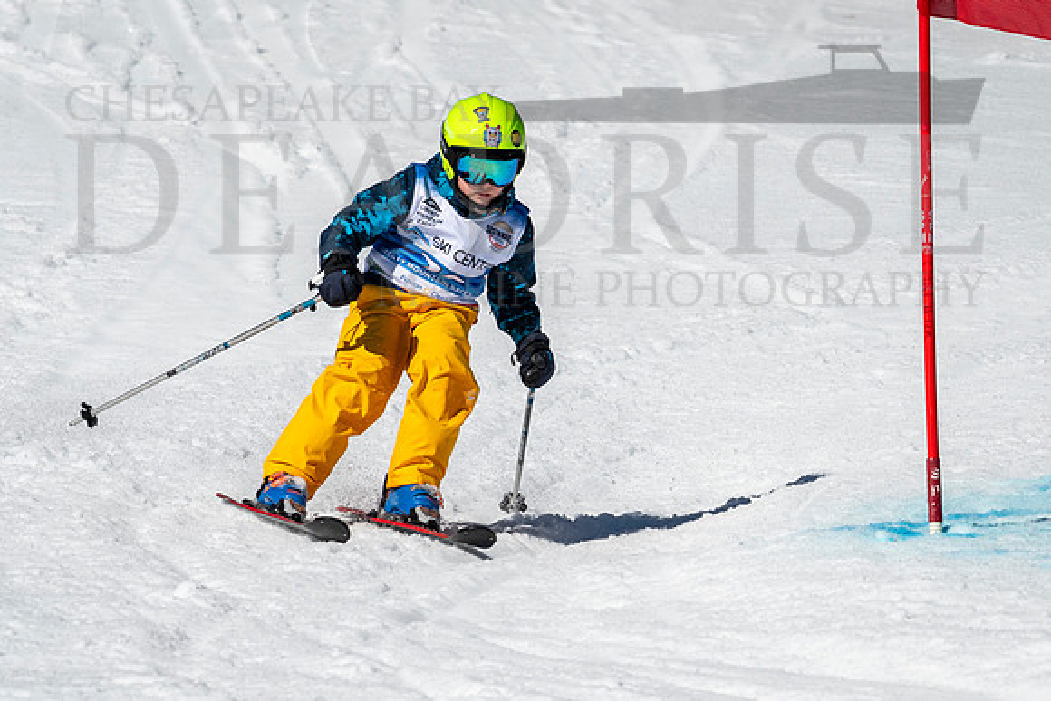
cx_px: 588
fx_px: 24620
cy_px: 403
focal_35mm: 843
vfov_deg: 1.6
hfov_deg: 2.4
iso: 200
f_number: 8
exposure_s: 1/2000
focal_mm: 400
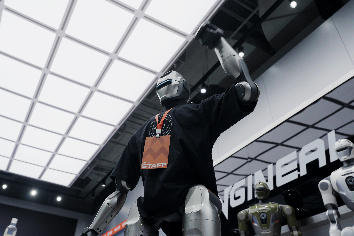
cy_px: 118
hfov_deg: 58.7
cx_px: 175
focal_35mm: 32
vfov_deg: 41.1
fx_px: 315
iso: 640
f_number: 5
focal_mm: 31
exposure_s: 1/80
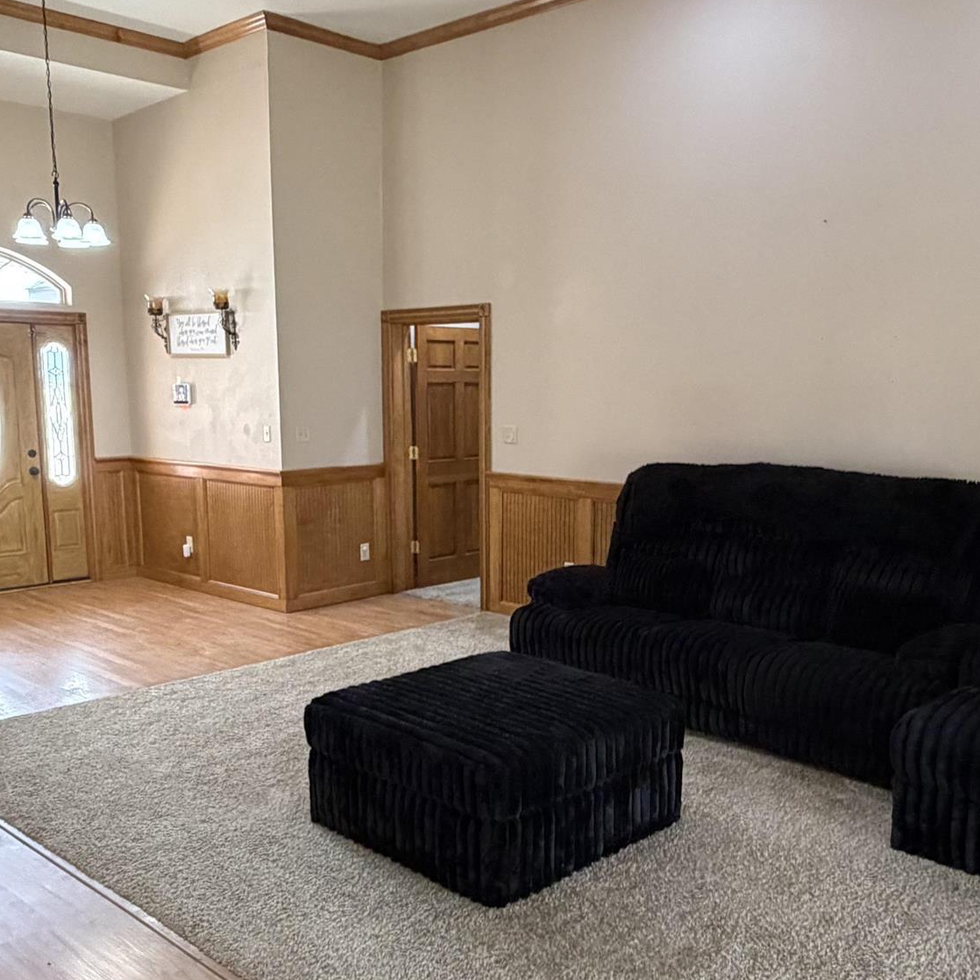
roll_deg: -0.6
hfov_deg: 48.4
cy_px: 566
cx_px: 528
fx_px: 1089
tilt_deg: -9.1
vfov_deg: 48.3
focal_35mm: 34
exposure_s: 1/60
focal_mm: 2.22
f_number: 2.2
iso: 320
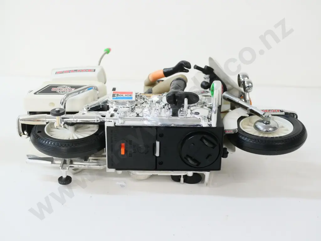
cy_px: 120
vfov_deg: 29.1
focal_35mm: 50
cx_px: 160
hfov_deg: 38.2
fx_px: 464
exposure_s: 1/200
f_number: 3.5
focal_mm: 25
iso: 3200
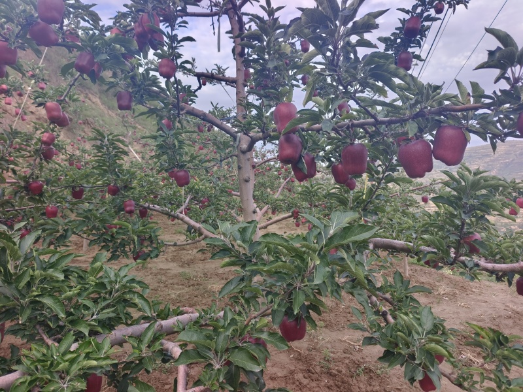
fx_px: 347
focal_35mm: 23
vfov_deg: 58.9
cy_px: 196
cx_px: 262
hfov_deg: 73.9
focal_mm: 5.5
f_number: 1.75
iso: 139
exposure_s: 1/100
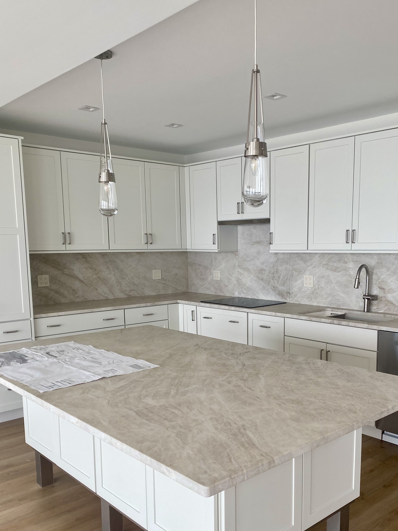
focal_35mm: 32
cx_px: 236
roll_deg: +0.3
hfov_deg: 44.0
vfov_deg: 56.3
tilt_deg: -9.1
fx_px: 491
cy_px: 322
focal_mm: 4.25
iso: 40
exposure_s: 1/121
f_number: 1.8
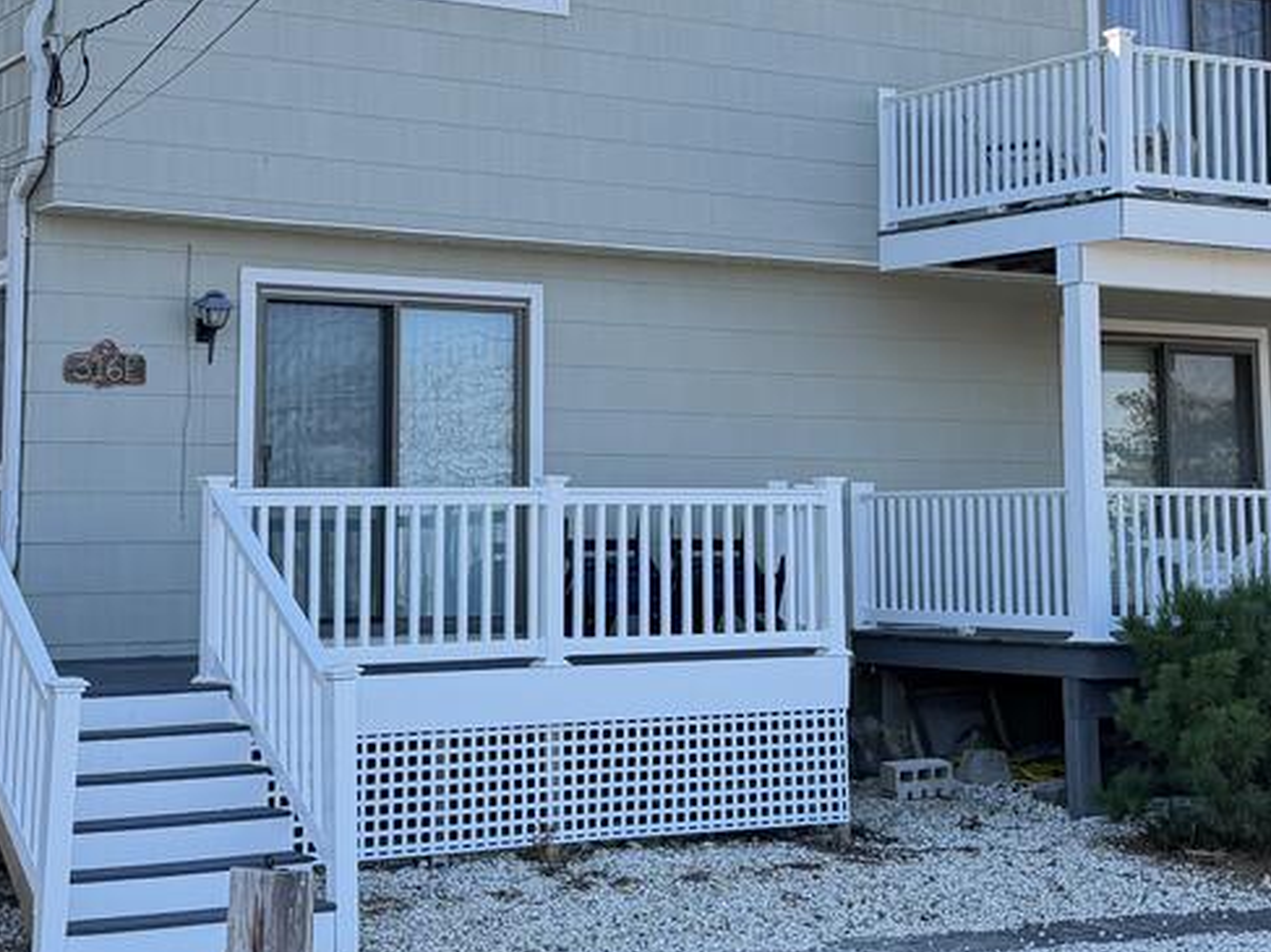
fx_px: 2606
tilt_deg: +7.8
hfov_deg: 27.4
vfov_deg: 20.5
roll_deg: +1.1
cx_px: 731
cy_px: 230
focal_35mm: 71
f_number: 1.78
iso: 100
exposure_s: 1/868
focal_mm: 6.76
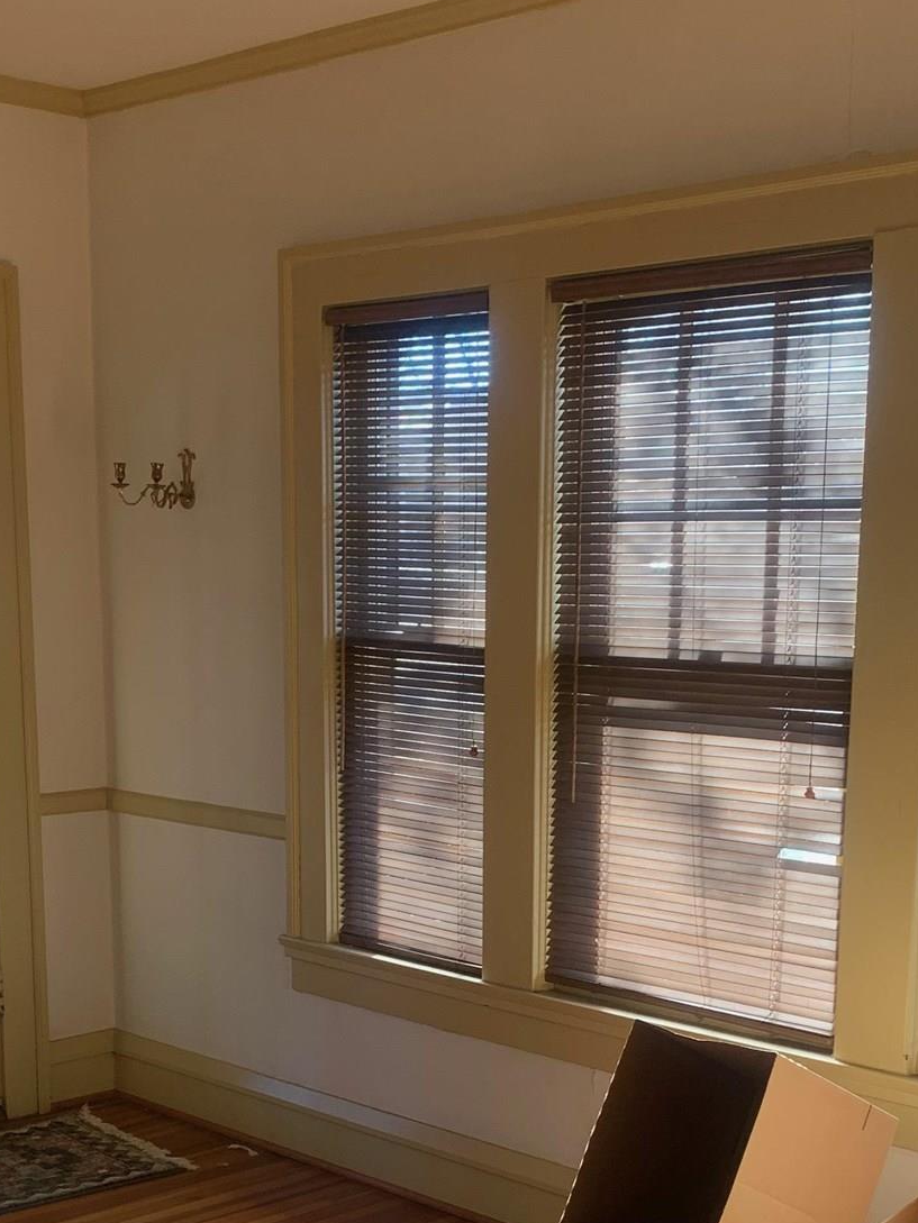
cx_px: 437
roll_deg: +0.7
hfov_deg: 26.6
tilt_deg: -10.2
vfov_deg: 34.0
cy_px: 952
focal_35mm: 55
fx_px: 1944
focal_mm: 4.25
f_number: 1.8
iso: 80
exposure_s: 1/121
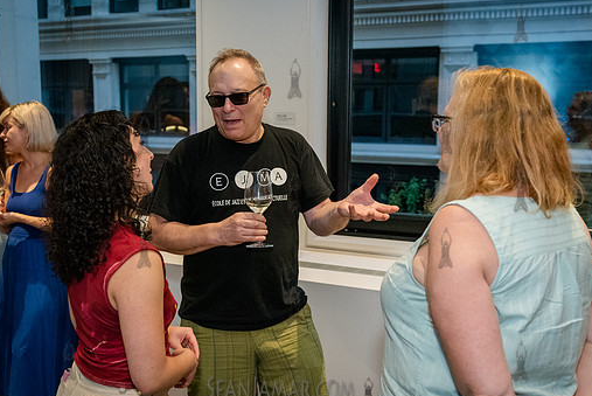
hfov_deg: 47.2
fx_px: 675
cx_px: 254
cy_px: 200
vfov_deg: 32.7
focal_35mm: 41
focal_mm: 32
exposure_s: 1/320
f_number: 3.5
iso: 6400
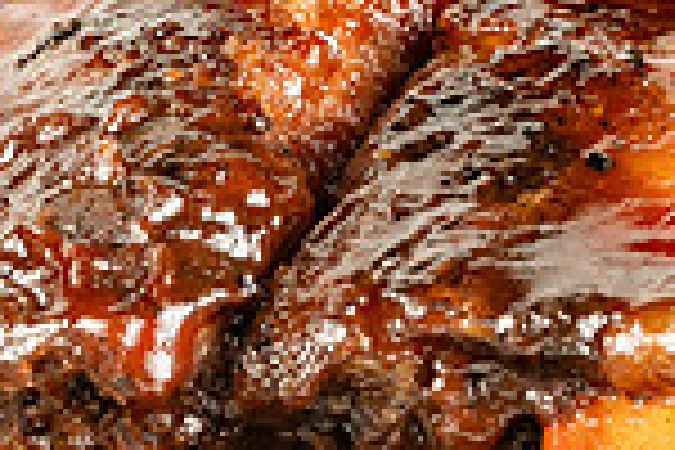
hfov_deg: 5.9
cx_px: -166
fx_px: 6524
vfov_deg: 4.0
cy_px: 205
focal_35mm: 348
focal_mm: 90
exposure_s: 1/200
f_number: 11
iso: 800
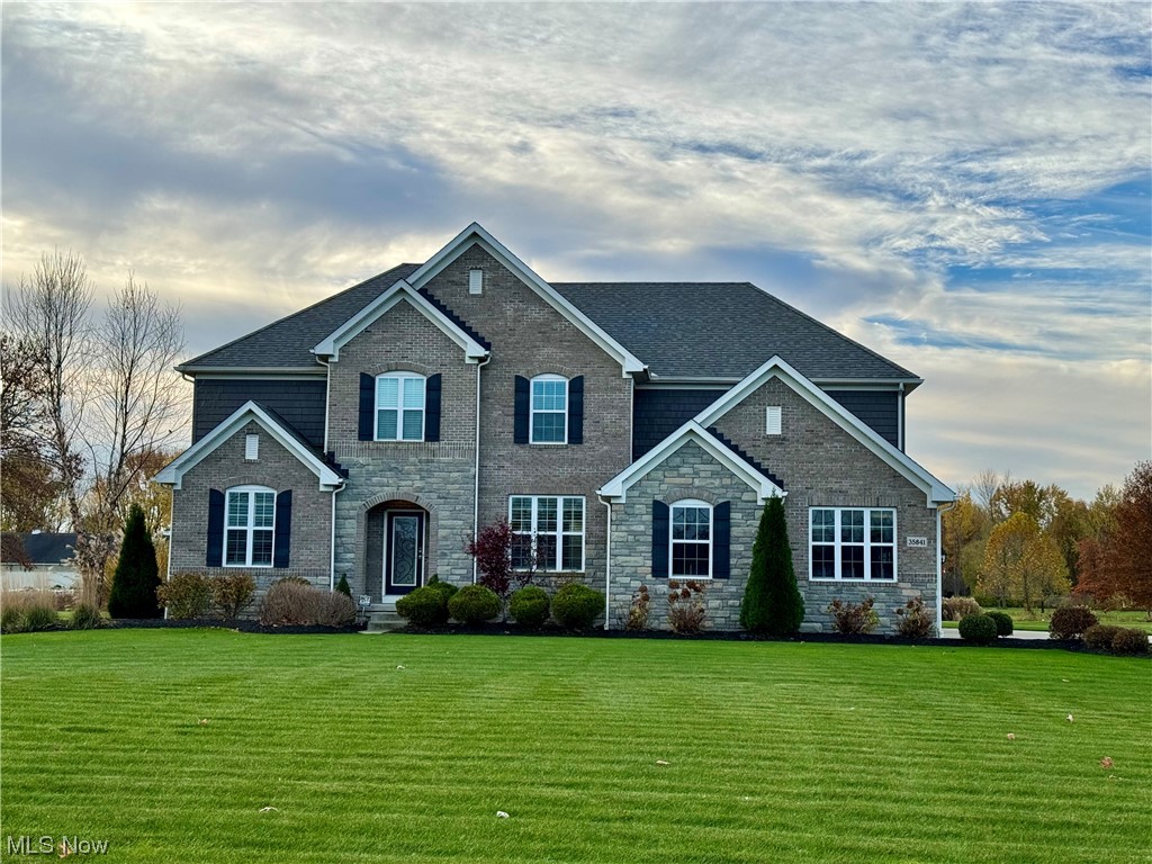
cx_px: 576
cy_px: 432
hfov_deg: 39.7
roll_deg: -1.0
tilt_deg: +5.3
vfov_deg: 30.3
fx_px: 1597
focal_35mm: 48
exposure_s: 1/2179
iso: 64
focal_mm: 6.86
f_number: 1.78
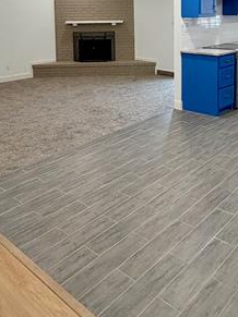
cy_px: 49
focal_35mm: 37
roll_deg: +0.7
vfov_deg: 46.6
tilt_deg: -6.2
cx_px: 145
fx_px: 339
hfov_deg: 38.5
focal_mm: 2.22
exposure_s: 1/60
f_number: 2.2
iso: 200
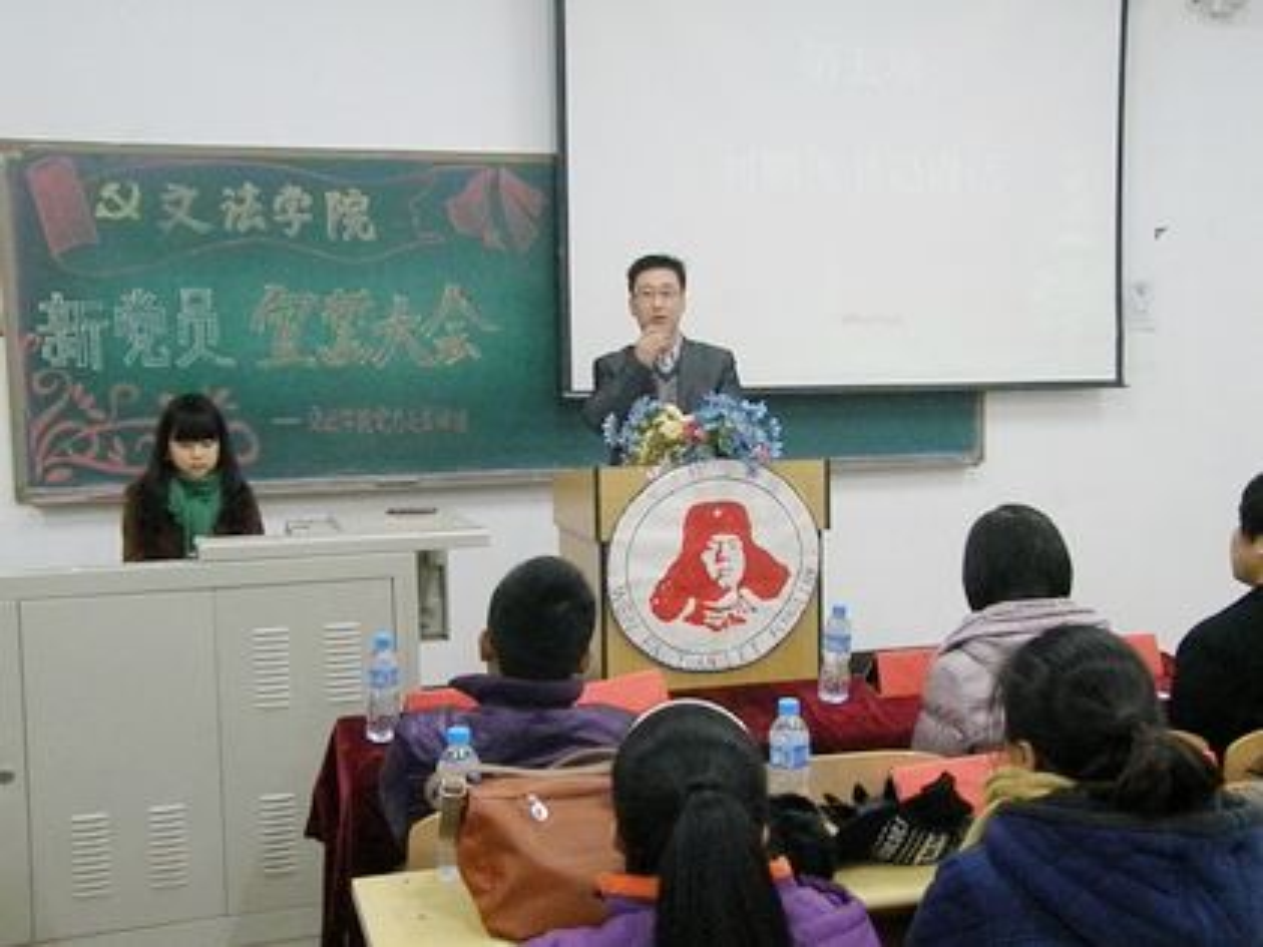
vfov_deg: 35.1
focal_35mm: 41
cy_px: 474
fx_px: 1496
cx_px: 632
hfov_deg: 45.8
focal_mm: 7.32
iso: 1600
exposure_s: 1/80
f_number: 3.5
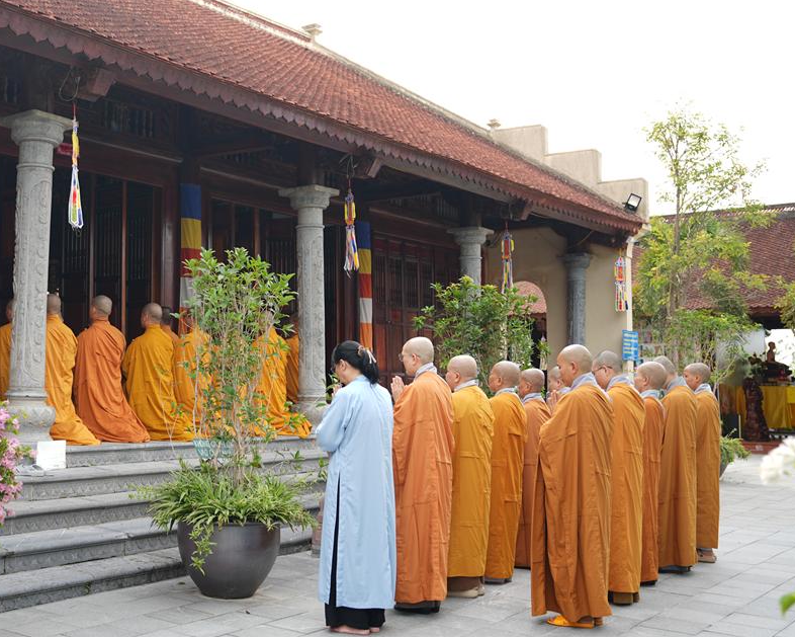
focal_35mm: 43
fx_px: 1012
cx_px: 193
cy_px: 305
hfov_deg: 41.6
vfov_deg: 34.9
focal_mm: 30
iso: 50
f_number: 2.8
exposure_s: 1/125
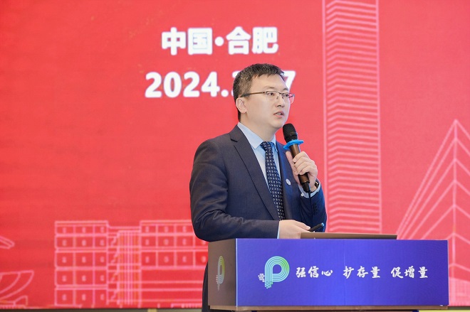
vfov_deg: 12.3
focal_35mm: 111
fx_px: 1448
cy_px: 156
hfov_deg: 18.4
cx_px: 235
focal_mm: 111
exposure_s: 1/160
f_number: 4
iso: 2500
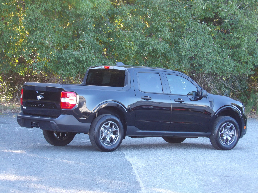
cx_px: 129
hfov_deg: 13.8
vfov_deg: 10.4
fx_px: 1066
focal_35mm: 143
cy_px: 96
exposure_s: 1/51
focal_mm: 25.6
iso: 200
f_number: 4.3
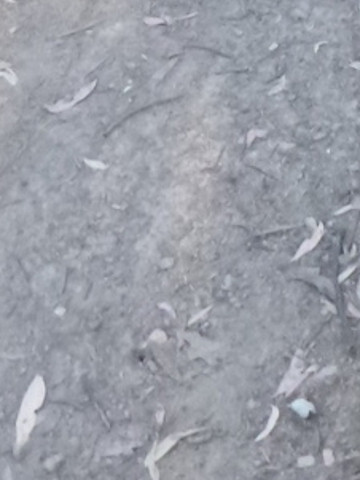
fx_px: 1843
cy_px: -529
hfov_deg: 10.5
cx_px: 626
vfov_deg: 12.7
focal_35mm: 133
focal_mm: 4.5
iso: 400
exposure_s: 1/30
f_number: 3.9
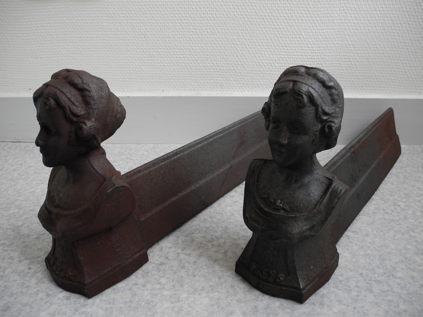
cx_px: 212
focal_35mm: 28
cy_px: 158
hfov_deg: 63.4
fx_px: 342
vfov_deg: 49.7
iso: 100
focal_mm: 6
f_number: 2.8
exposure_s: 1/39.6
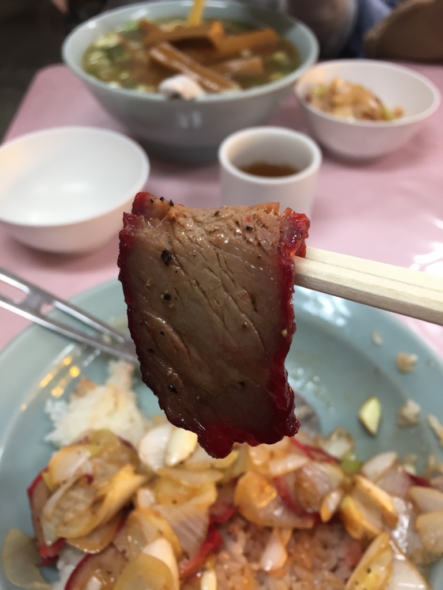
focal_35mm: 29
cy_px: 295
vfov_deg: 61.7
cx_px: 222
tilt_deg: -46.2
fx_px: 495
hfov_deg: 48.2
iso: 64
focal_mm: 4.15
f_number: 2.2
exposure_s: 1/30
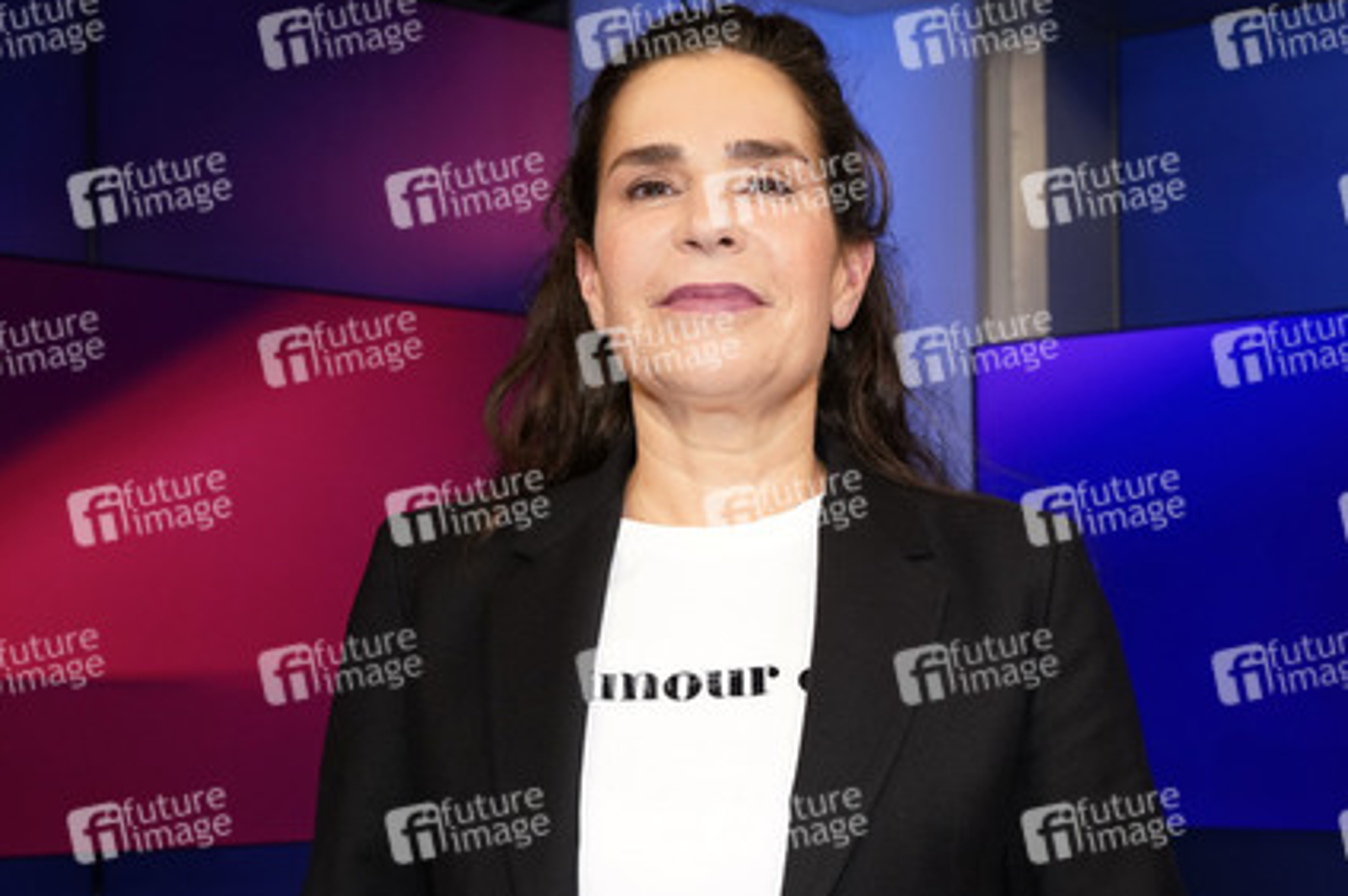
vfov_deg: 38.8
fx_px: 1272
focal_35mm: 34
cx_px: 701
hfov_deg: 55.8
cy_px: 429
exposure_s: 1/125
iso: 2000
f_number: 5.6
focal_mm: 32
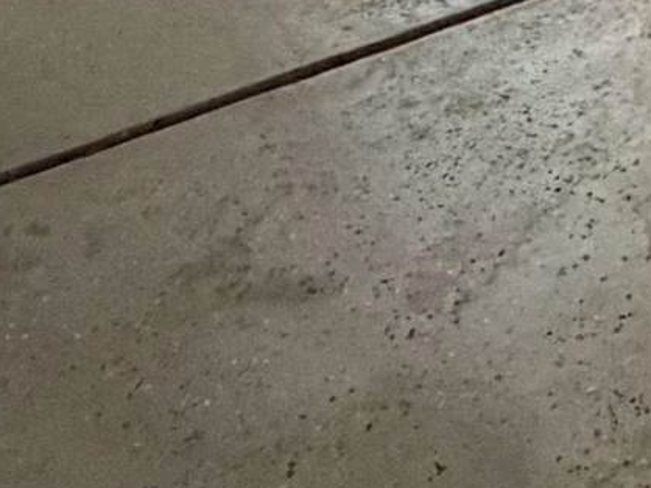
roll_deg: +1.8
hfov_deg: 16.8
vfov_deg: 12.2
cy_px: -589
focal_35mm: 103
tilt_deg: -12.9
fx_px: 1936
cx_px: 1057
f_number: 2.2
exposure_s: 1/60
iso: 400
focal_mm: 2.22
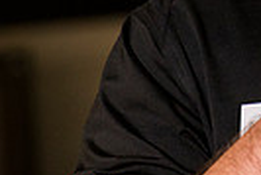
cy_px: -172
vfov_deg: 1.6
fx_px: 6329
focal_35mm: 872
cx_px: 459
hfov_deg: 2.4
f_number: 5.6
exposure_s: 1/125
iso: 2000
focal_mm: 200
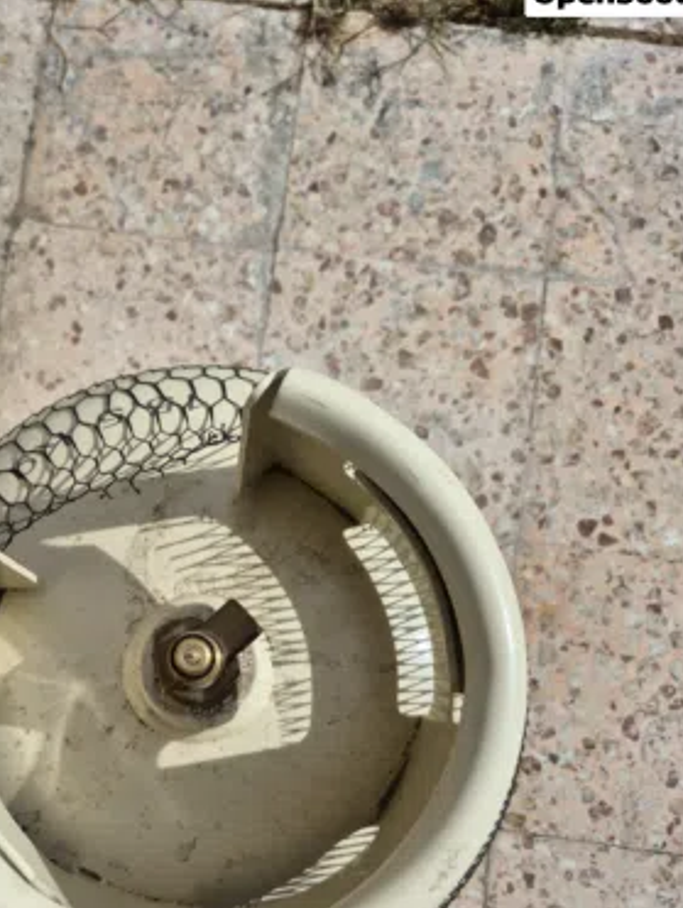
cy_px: 571
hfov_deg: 42.4
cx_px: 223
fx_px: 867
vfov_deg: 54.6
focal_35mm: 33
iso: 25
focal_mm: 5.4
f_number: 1.8
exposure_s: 1/2784
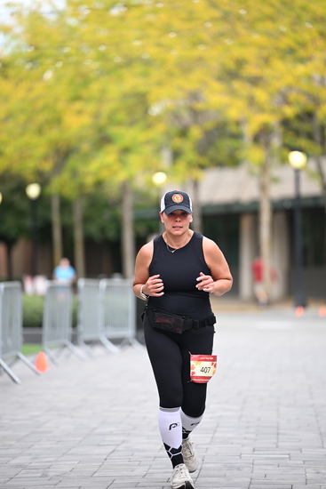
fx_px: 2715
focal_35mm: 200
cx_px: 163
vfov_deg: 10.3
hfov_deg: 6.9
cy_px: 244
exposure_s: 1/1000
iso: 640
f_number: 2.8
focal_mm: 200
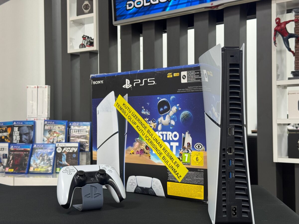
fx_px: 415
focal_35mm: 48
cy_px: 112
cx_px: 150
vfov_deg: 30.3
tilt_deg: +1.0
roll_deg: -0.4
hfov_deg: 39.7
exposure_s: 1/60
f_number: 1.78
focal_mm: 6.76
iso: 200
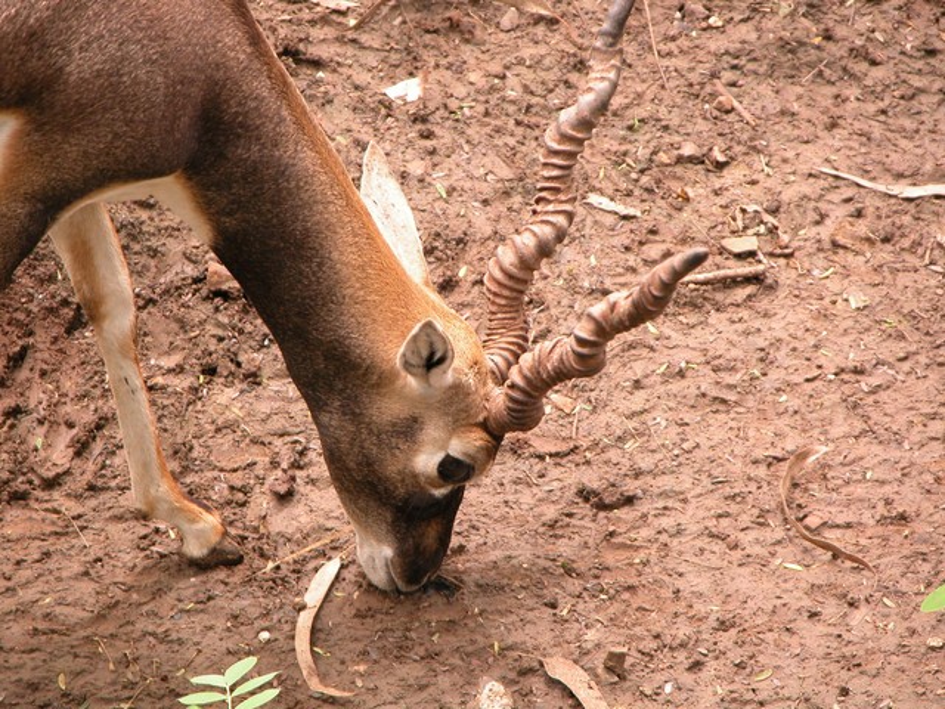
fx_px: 7644
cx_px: 472
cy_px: 354
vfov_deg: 5.3
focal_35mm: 280
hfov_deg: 7.1
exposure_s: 1/60.3
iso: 100
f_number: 4.2
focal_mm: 71.2
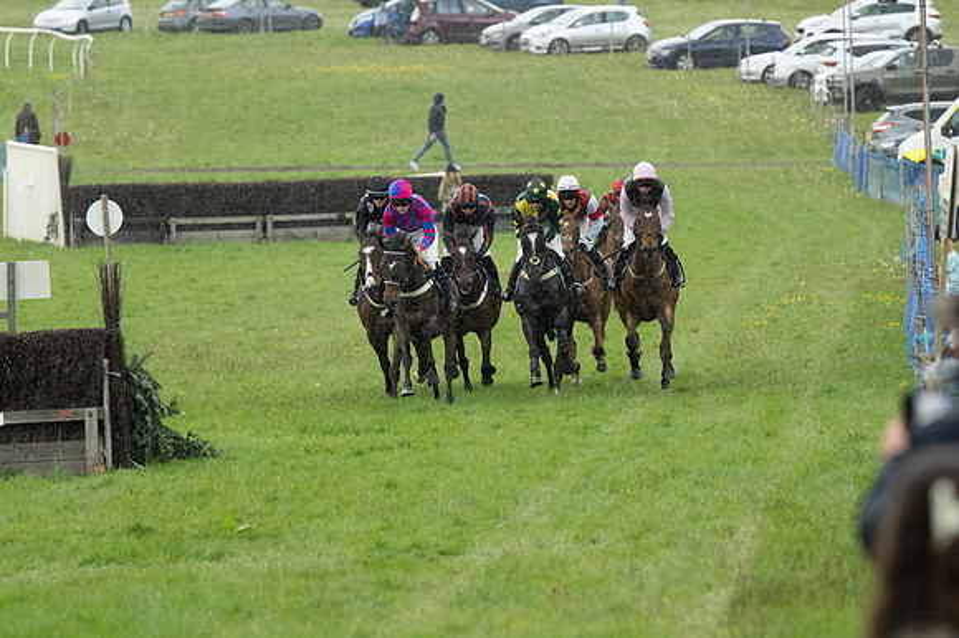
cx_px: 480
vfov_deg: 4.4
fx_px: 8386
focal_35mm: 315
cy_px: 319
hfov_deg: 6.5
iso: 2000
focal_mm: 210
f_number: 4
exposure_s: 1/1000
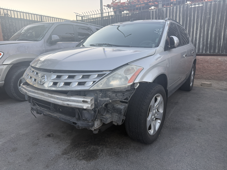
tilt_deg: -12.3
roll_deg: +1.9
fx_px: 157
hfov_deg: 71.6
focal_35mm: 24
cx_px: 114
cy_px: 85
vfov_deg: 56.8
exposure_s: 1/121
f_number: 1.78
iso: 125
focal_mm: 6.76
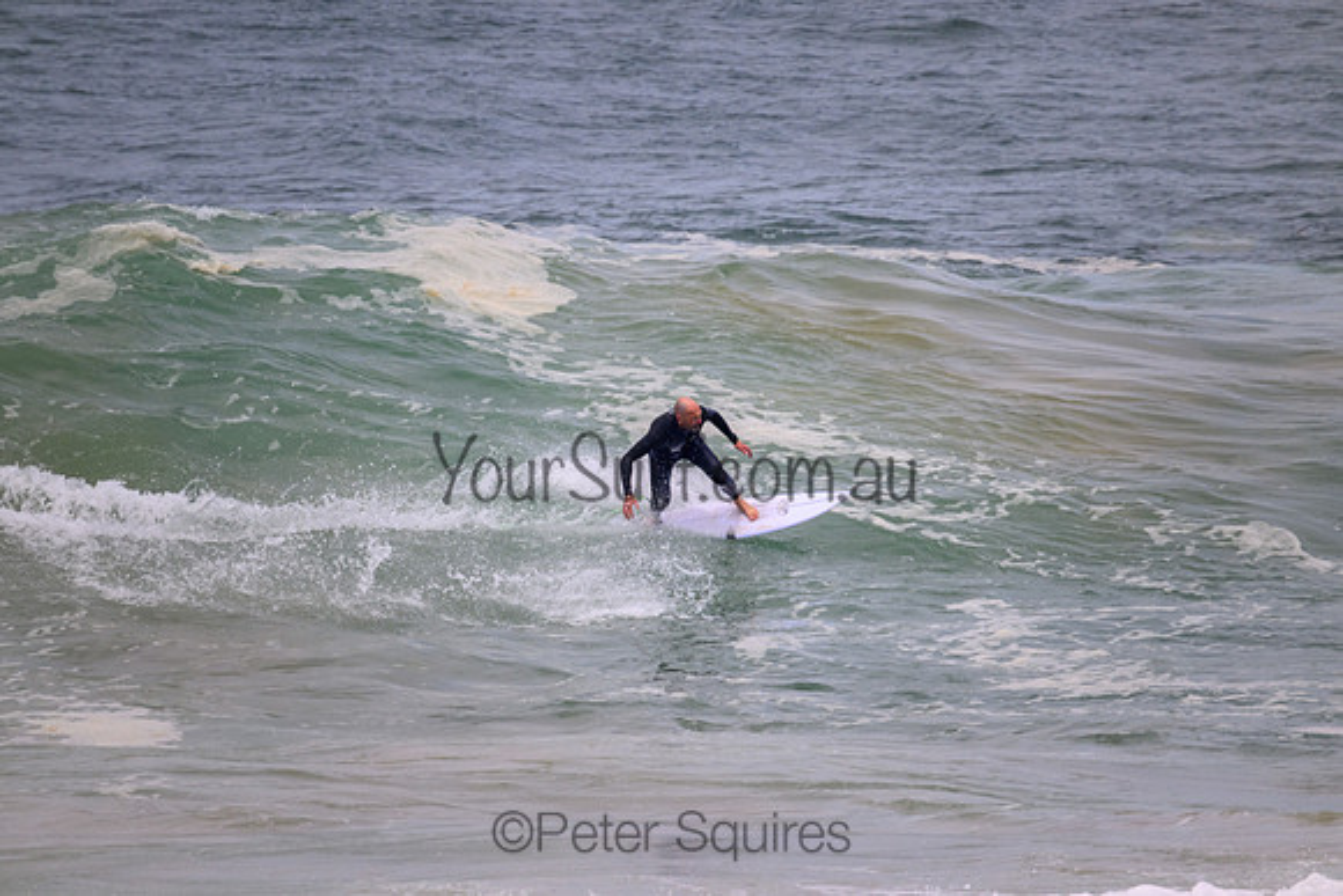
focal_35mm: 800
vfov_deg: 1.7
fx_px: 29850
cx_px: 672
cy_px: 448
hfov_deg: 2.6
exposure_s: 1/2000
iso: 900
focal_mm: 800
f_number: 11
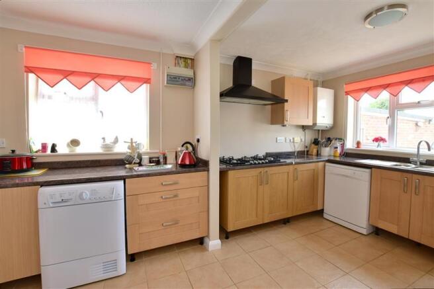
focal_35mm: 15
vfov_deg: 77.3
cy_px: 144
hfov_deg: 100.4
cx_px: 217
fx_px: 181
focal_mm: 10
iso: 200
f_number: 11
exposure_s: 1/13
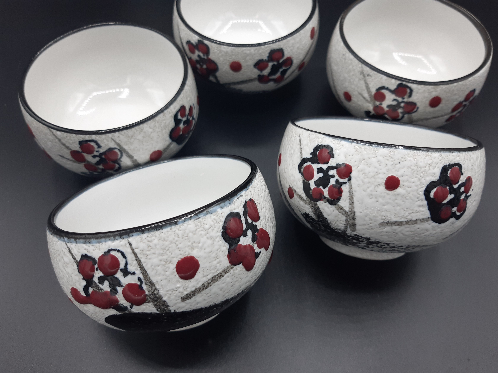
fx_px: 374
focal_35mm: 26
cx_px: 249
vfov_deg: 53.1
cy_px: 186
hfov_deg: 67.3
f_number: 1.7
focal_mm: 3.92
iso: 40
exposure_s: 1/100
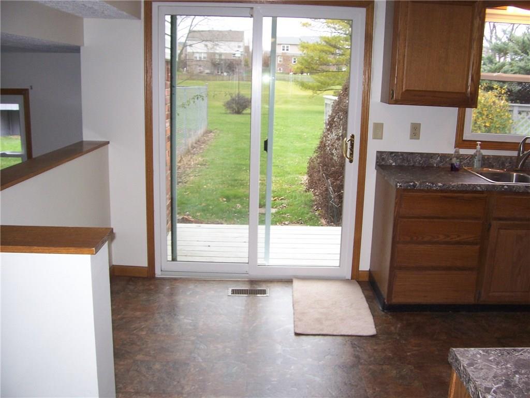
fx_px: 521
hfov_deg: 54.0
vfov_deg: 41.8
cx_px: 265
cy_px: 199
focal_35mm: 34
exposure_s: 1/60
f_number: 2.7
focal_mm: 5.6
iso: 125
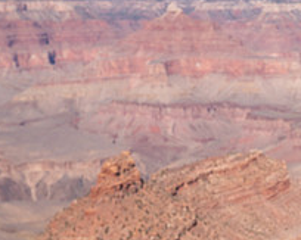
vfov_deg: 15.8
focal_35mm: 97
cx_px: 422
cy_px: 90
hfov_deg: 18.1
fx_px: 864
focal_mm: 36
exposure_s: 1/2000
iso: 400
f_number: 8
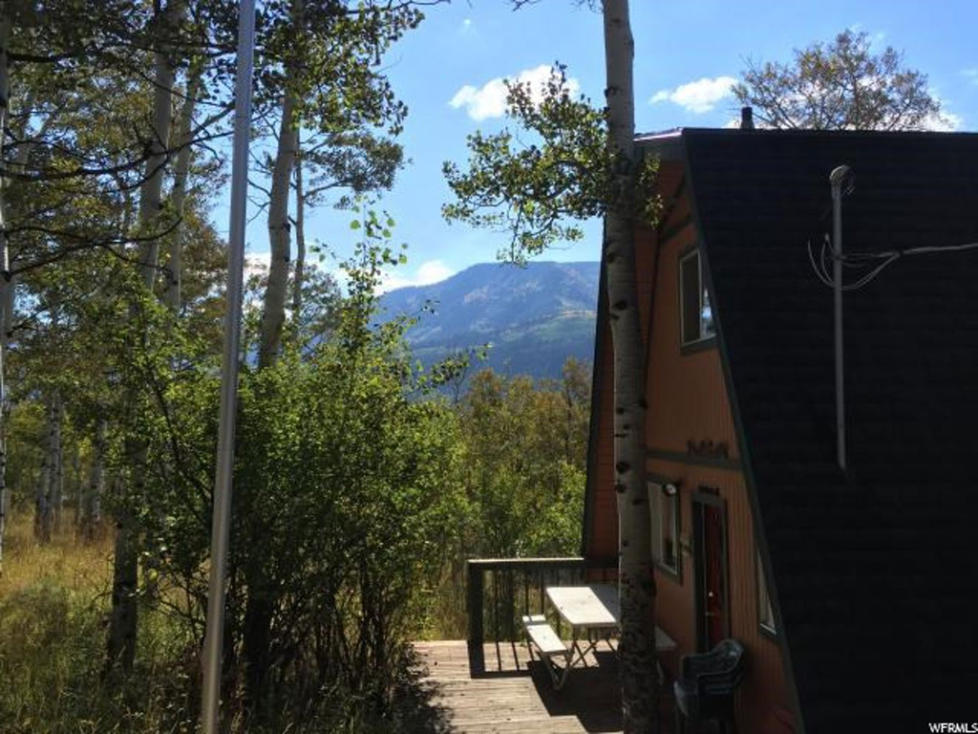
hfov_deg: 61.7
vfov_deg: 48.2
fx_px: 819
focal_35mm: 29
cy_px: 367
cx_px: 489
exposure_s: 1/1721
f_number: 2.2
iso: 32
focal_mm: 4.15
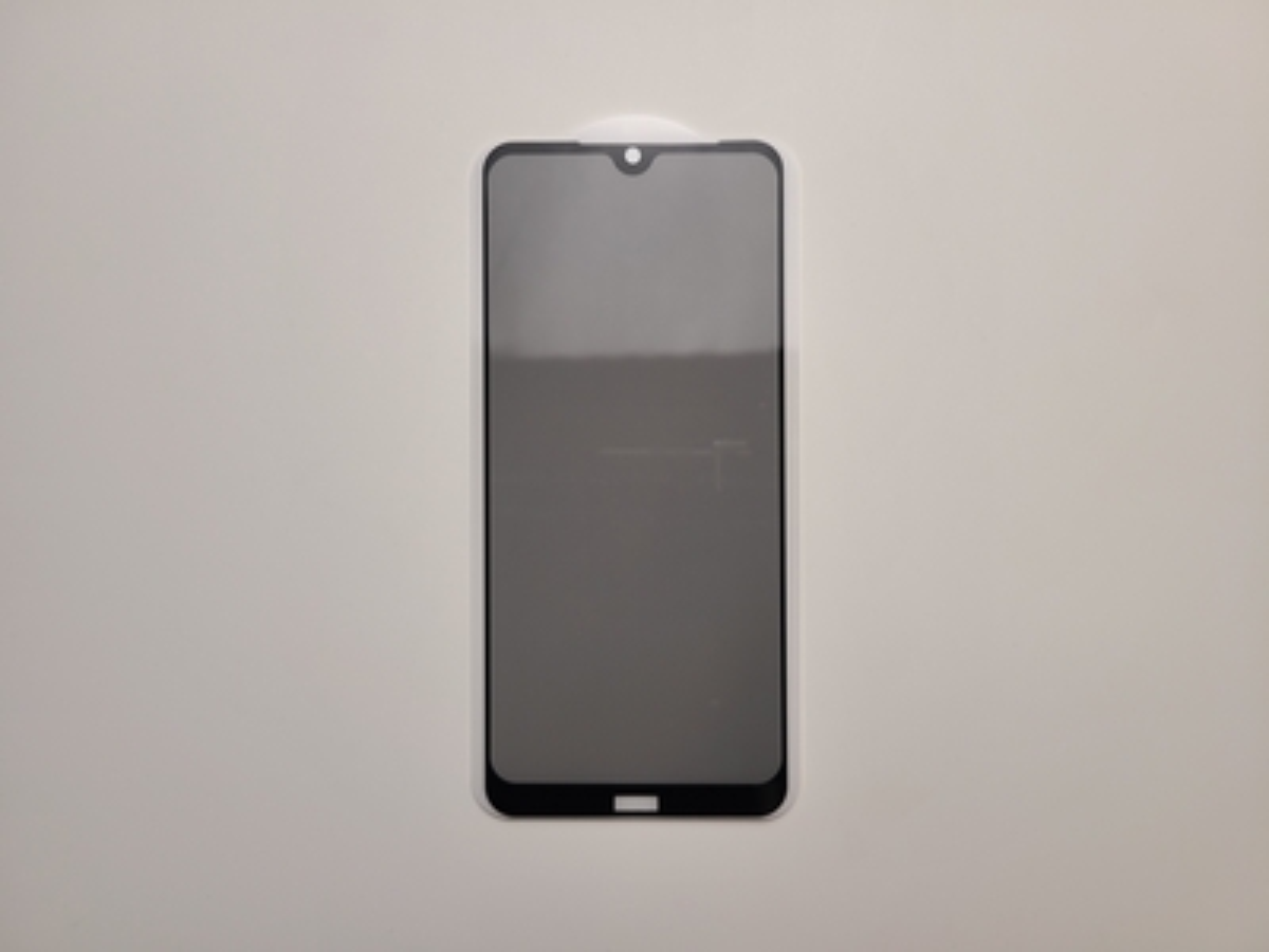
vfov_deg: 53.1
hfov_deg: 67.3
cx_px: 634
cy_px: 476
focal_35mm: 26
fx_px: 953
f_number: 1.8
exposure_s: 1/100
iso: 64
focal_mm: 5.4
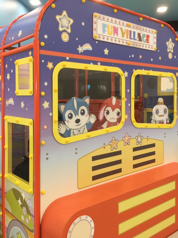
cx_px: 75
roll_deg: -0.8
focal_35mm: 35
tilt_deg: -2.0
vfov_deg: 52.5
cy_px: 108
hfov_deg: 40.6
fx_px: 240
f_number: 2.2
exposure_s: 1/30
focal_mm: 4.15
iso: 32
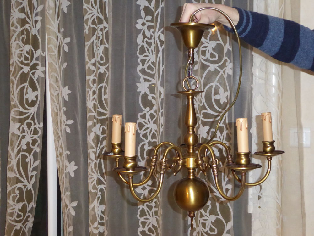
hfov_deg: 33.8
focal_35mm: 57
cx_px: 157
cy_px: 118
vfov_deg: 25.7
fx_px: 517
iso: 800
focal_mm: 10.3
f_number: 4.2
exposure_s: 1/60
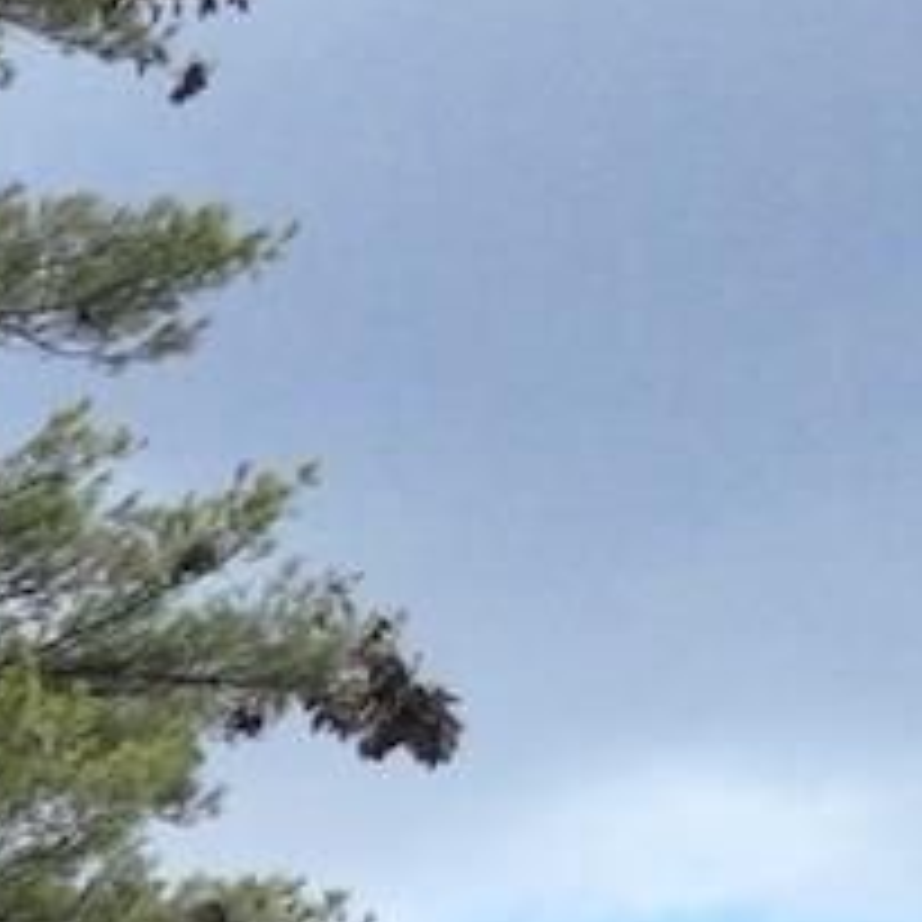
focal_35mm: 199
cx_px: -3306
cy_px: 3115
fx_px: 5997
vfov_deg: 7.4
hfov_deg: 6.3
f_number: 2.8
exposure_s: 1/1600
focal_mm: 12.29
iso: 300
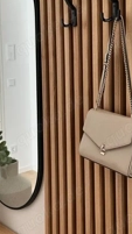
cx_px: 75
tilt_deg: -11.8
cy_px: 133
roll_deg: +0.7
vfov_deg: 39.8
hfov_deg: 23.0
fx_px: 324
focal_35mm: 52
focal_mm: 6.86
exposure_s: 1/81
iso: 250
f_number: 1.78
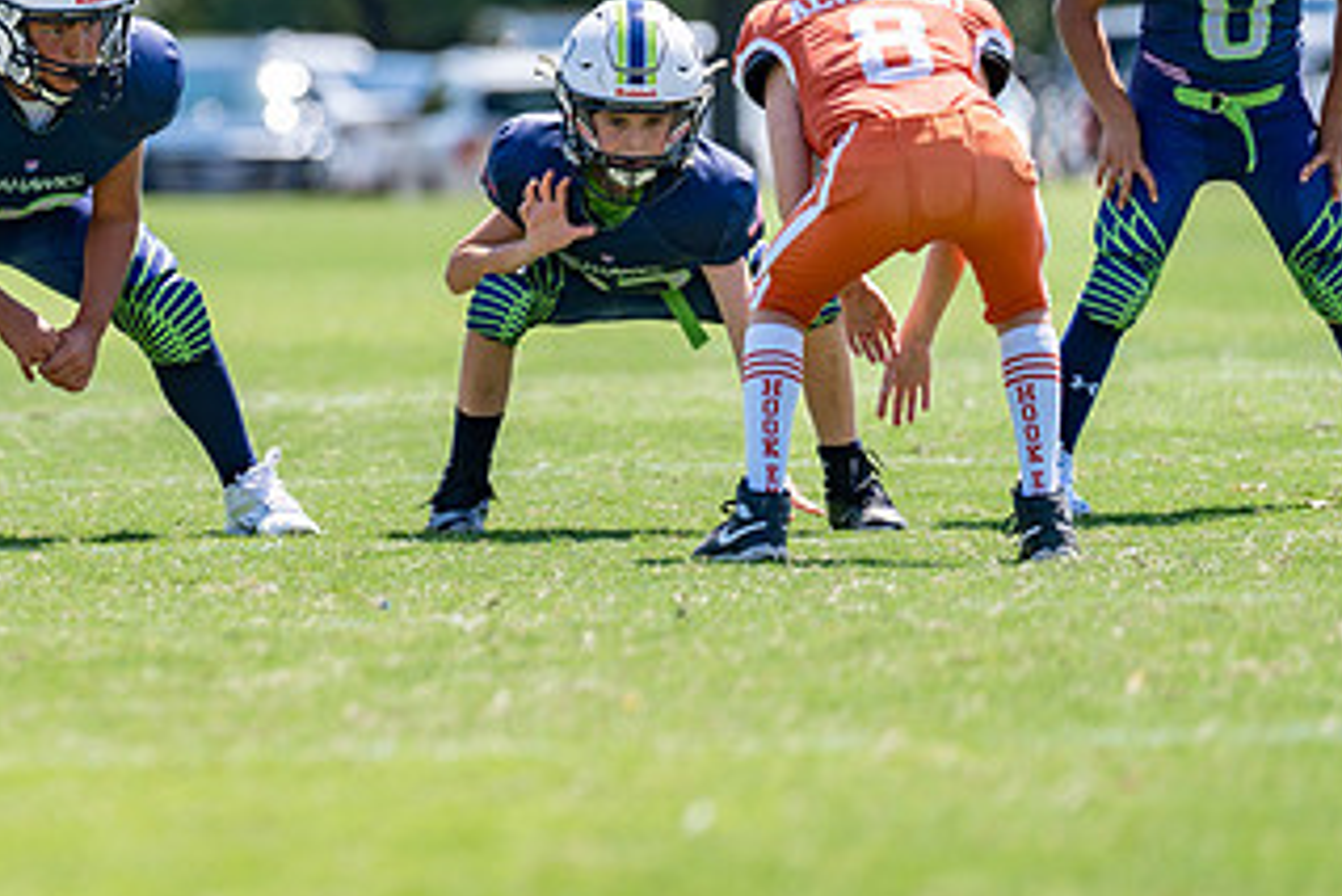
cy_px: 160
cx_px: 45
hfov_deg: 5.0
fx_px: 15290
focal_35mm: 410
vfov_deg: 3.4
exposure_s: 1/1000
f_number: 2.8
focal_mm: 200
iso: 100
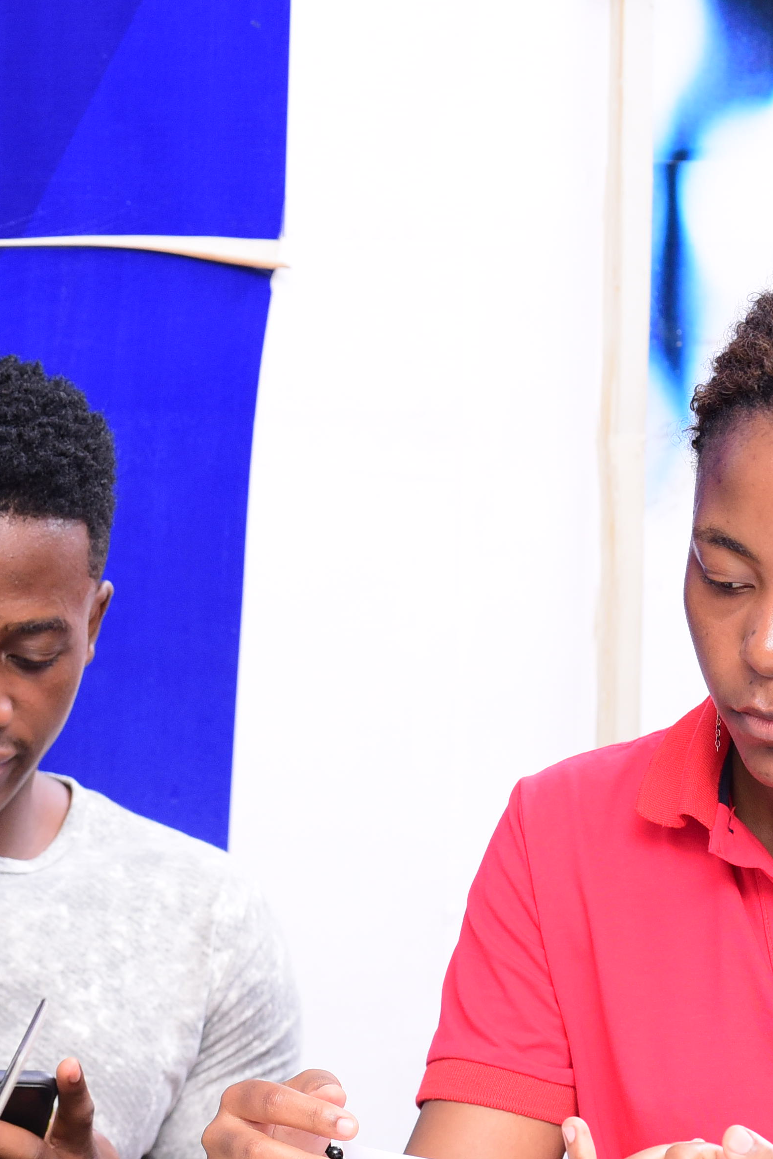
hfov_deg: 4.0
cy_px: 809
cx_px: -160
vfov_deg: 6.0
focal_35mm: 345
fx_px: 11111
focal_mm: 135
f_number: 4.5
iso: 1000
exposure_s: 1/125
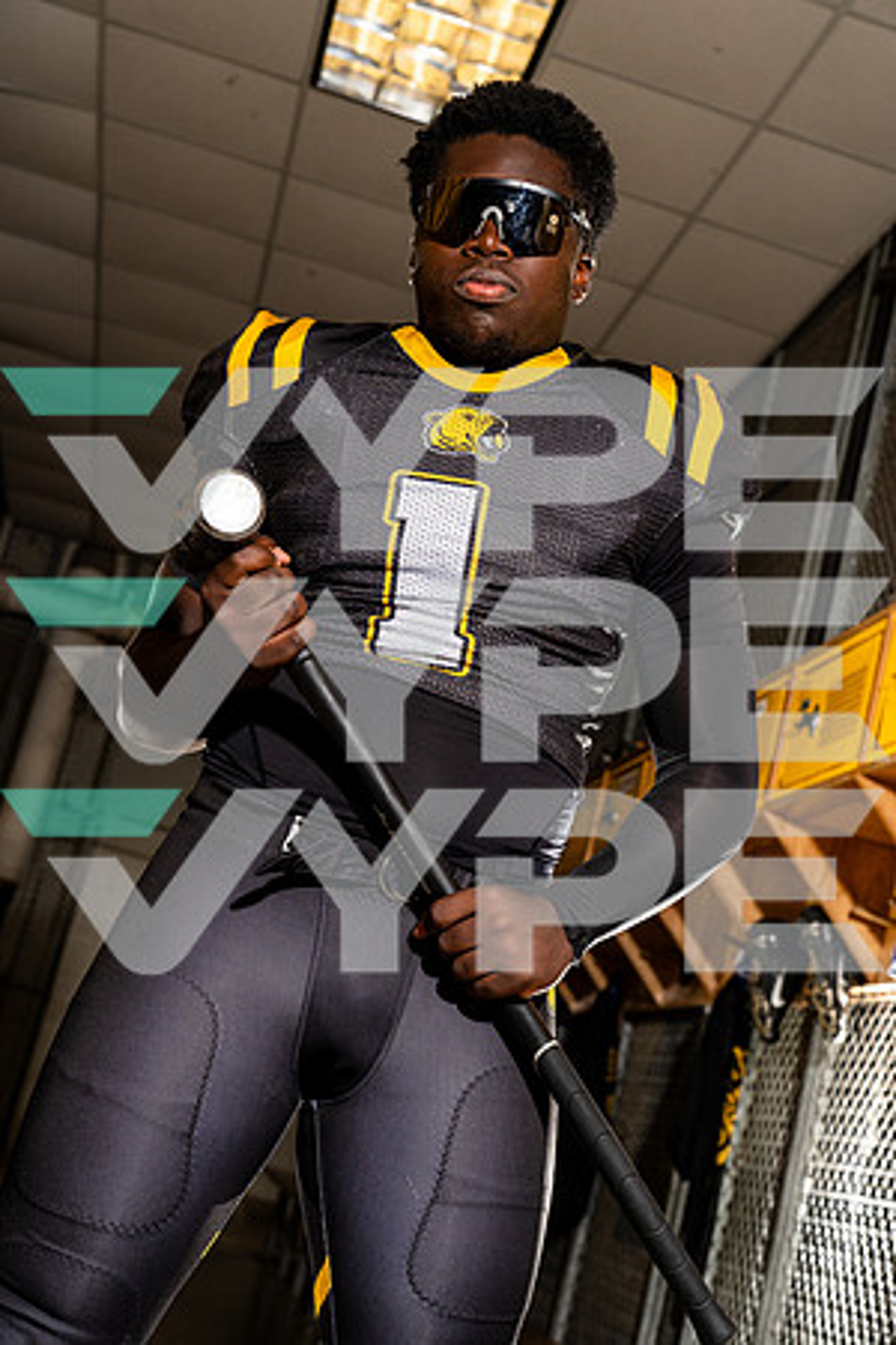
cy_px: 672
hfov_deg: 26.0
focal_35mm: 52
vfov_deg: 38.2
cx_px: 448
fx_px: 1941
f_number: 5.6
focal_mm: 52
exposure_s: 1/250
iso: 200
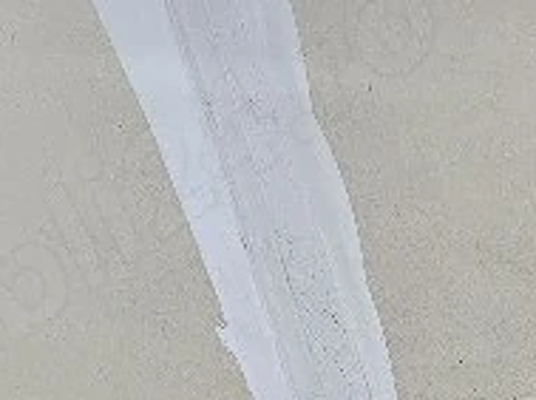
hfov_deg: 13.9
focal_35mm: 122
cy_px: 973
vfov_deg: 10.4
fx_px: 1885
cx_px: 1052
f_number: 1.7
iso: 800
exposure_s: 1/101
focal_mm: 6.3
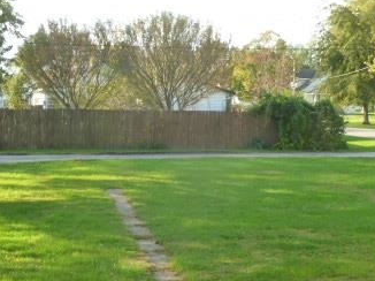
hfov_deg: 34.9
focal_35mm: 55
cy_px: 170
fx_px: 595
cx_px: 164
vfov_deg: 26.5
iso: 160
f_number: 3.3
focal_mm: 5
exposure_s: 1/160
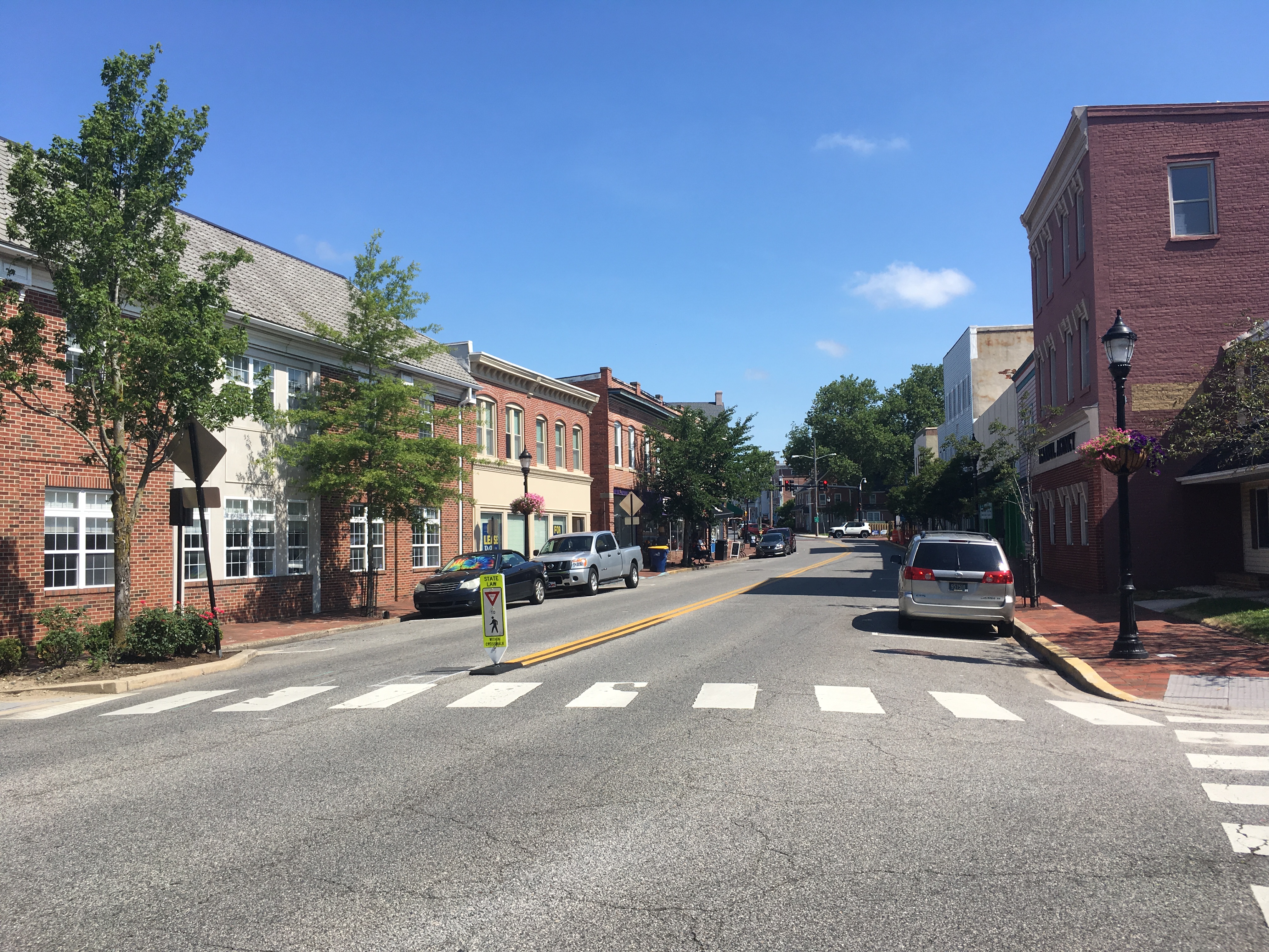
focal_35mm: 29
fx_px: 1063
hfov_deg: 61.7
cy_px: 476
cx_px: 634
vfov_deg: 48.2
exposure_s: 1/1538
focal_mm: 4.15
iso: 25
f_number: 2.2
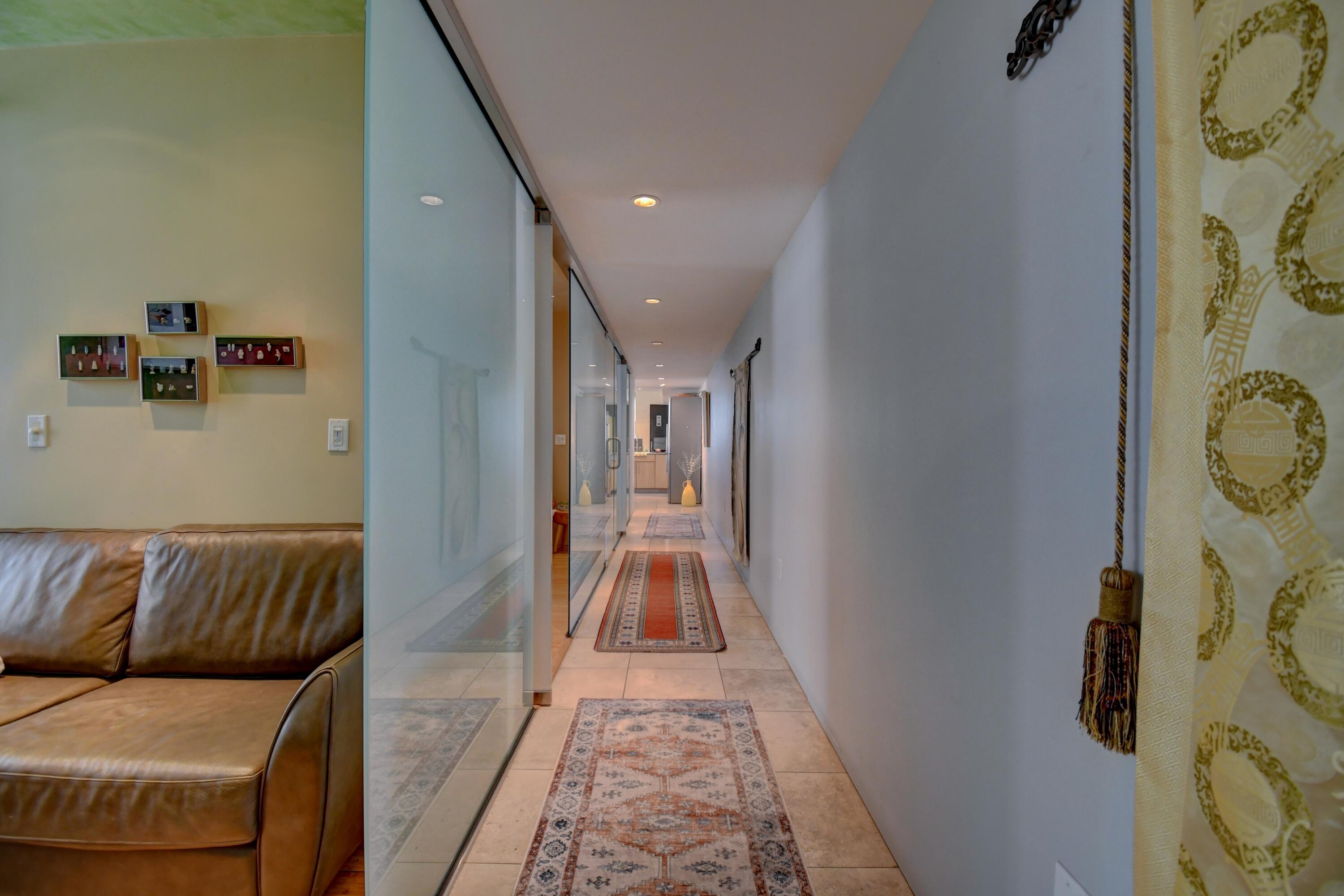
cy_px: 448
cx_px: 672
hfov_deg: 100.4
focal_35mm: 15
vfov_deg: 77.3
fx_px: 560
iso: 1600
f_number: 5
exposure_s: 1/40
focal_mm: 10
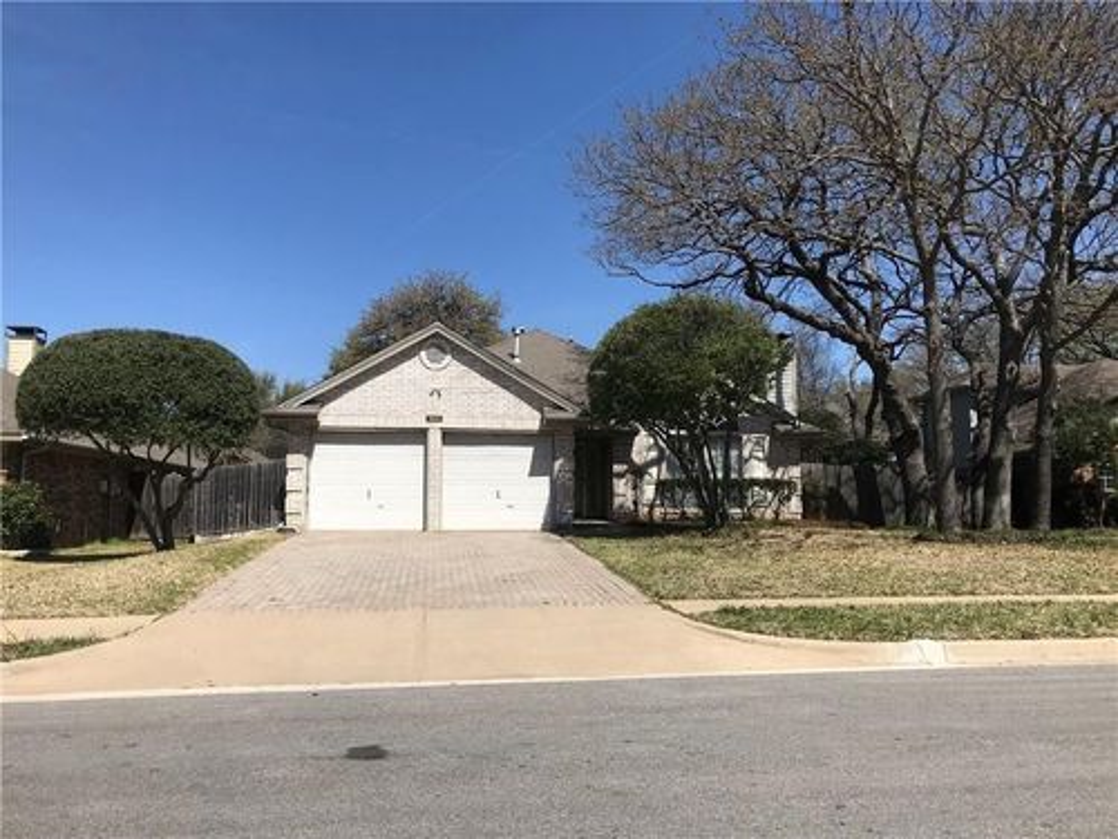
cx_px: 559
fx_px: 904
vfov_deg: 49.7
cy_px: 420
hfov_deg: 63.4
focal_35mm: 28
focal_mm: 3.99
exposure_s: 1/3546
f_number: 1.8
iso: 20
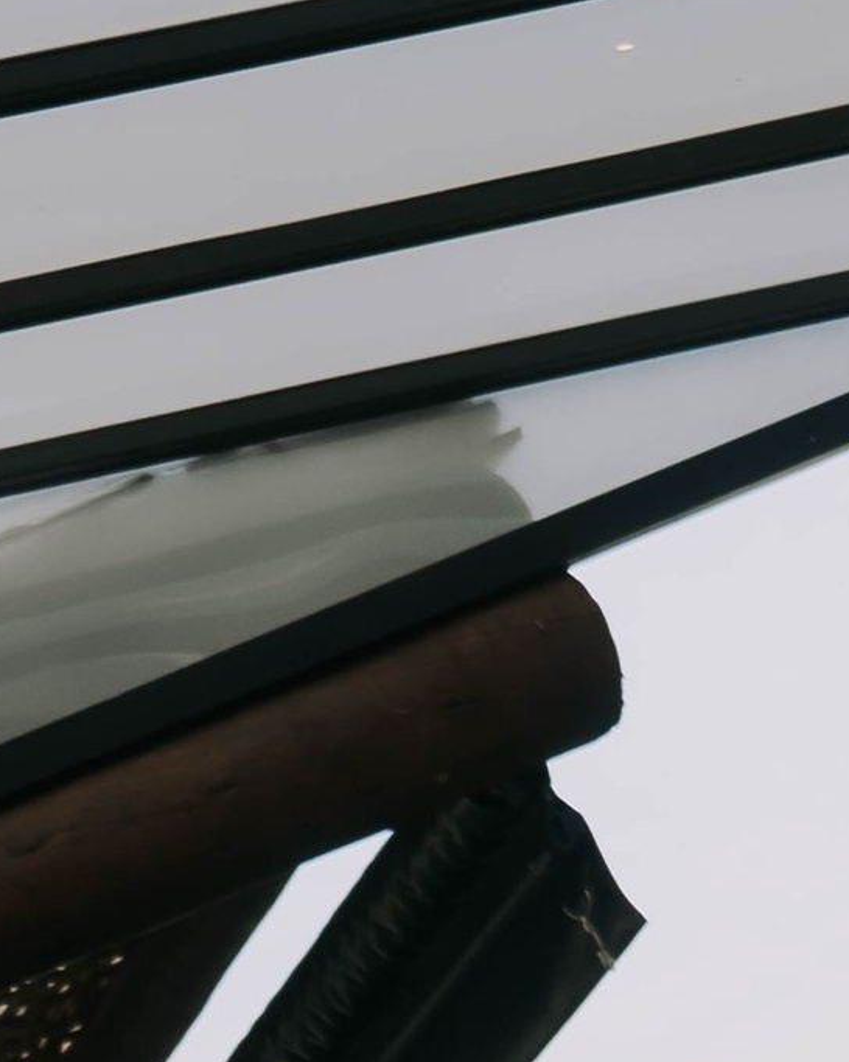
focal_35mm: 277
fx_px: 8704
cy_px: 2522
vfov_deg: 6.6
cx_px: -110
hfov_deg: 5.6
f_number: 5
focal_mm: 35
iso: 100
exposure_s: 1/400
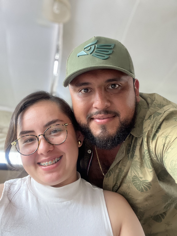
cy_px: 118
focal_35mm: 30
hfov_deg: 46.8
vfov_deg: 60.0
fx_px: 205
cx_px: 88
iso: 320
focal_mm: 2.71
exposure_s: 1/60
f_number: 2.2
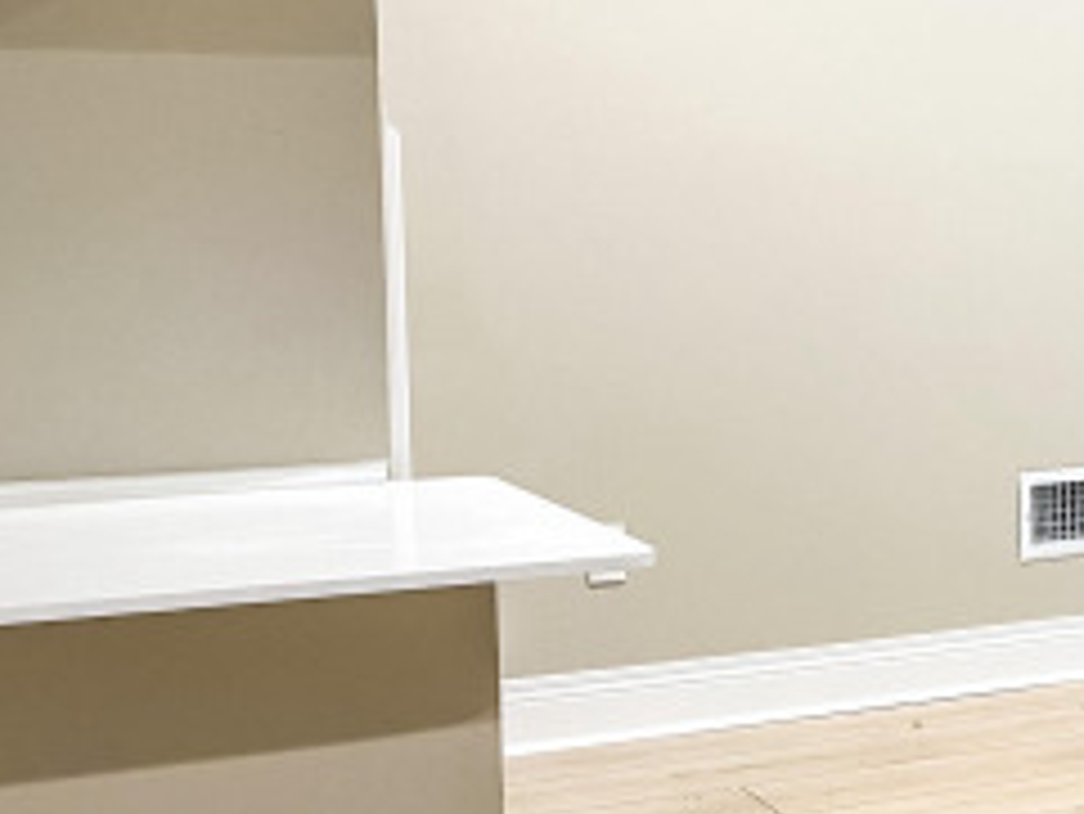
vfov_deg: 20.5
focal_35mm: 72
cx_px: 1424
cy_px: 432
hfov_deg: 23.7
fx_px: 2256
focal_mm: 5.1
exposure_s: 1/60
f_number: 1.6
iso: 100
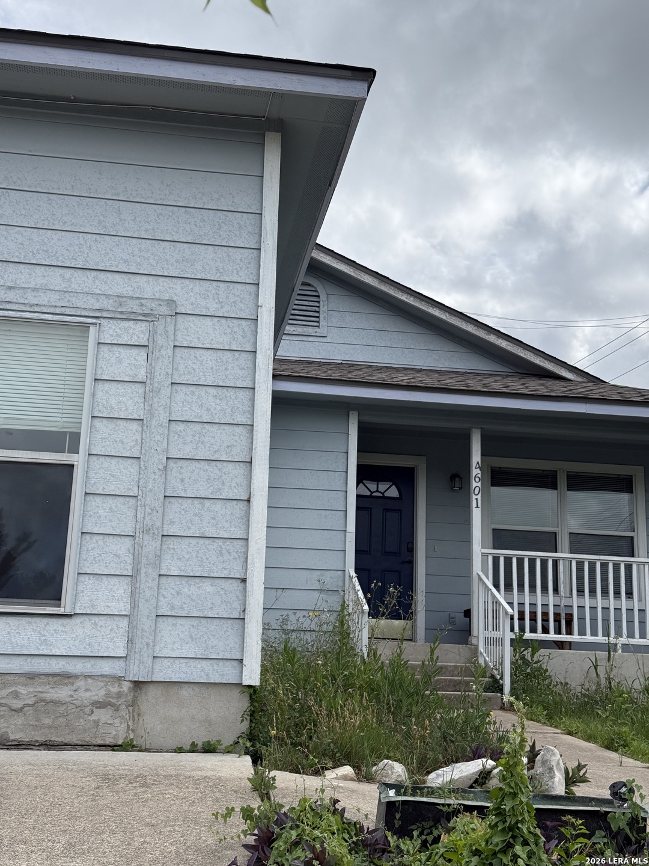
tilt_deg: +13.2
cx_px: 324
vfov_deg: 39.7
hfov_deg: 30.3
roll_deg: -1.8
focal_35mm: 48
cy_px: 433
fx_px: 1200
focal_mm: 6.76
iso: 64
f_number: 1.78
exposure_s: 1/7143
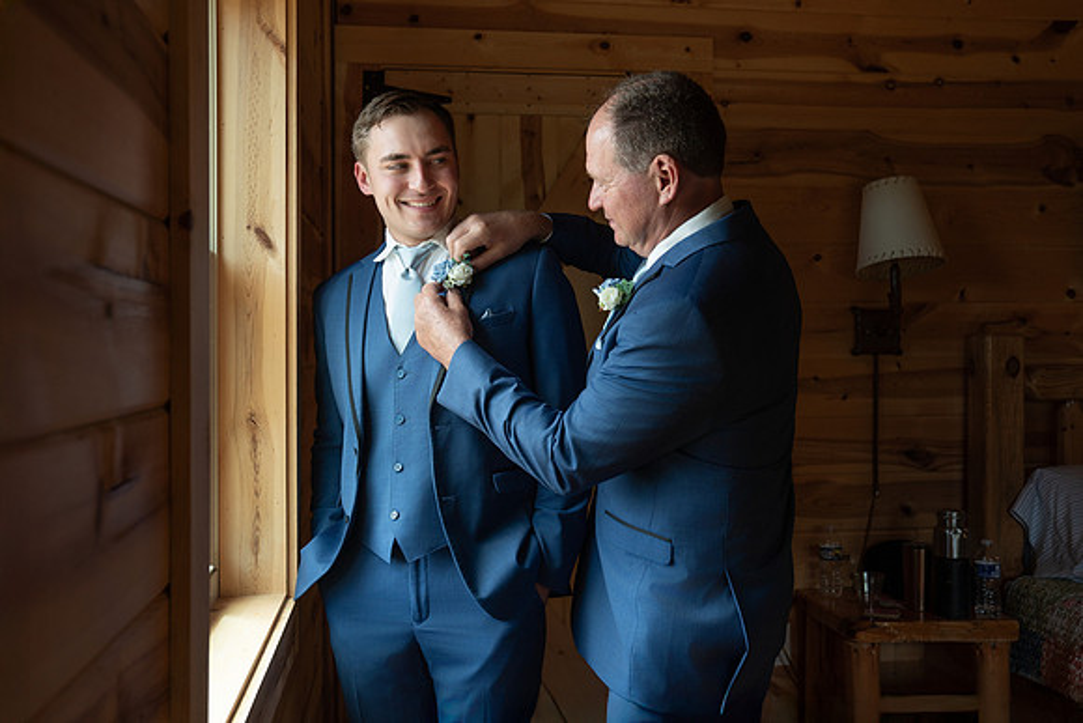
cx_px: 542
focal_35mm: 34
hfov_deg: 55.8
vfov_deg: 38.9
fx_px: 1023
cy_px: 362
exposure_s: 1/200
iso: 320
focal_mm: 34
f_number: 4
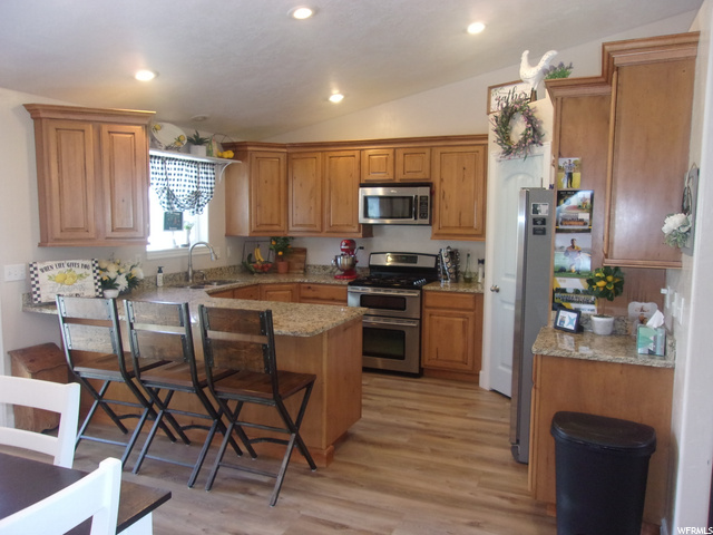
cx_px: 356
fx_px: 556
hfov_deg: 65.3
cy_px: 268
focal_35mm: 27
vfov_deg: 51.4
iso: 200
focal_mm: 4.9
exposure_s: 1/34
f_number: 3
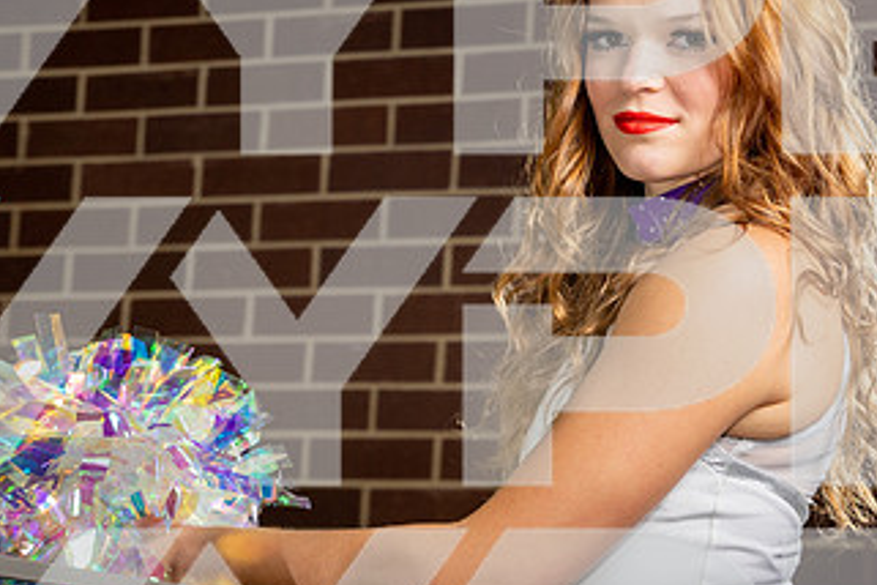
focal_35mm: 121
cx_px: 410
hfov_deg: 16.9
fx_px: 2947
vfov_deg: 11.3
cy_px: 343
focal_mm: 67
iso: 400
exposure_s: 1/250
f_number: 7.1
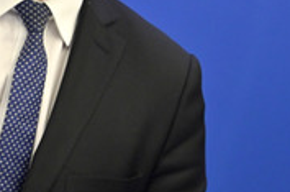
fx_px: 4105
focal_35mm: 511
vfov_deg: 2.7
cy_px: -36
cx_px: 25
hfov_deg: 4.0
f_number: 2.8
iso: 1600
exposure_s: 1/400
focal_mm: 200
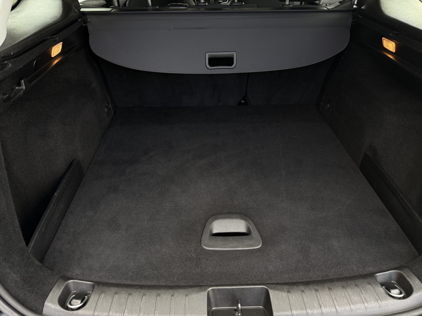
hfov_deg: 71.6
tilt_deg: -35.8
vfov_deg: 56.8
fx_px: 293
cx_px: 211
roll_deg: +0.7
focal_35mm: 24
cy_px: 158
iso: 200
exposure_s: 1/243
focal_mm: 6.76
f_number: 1.78
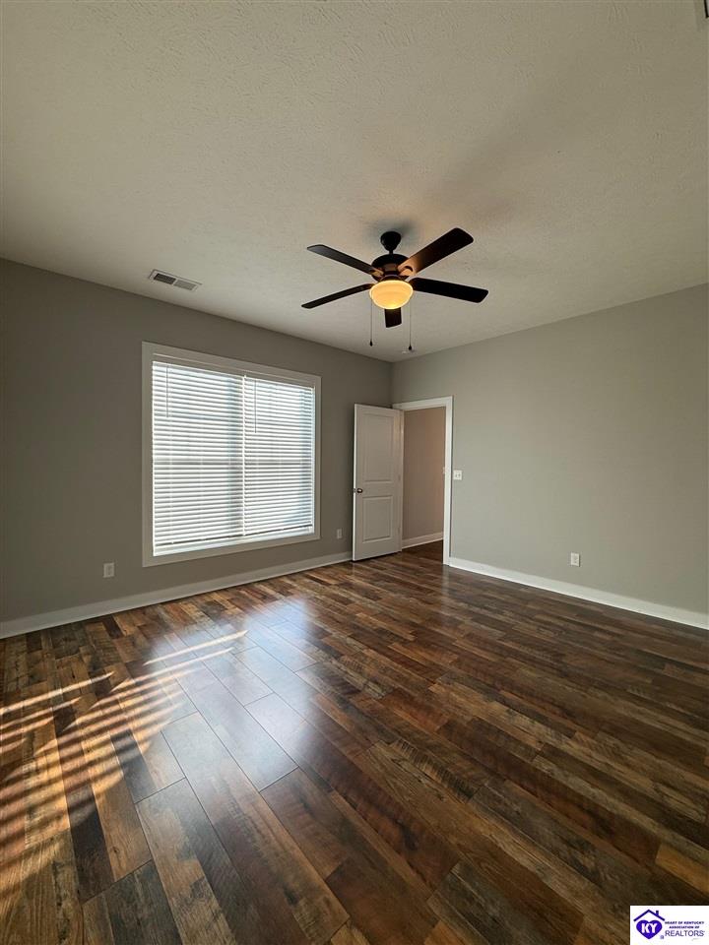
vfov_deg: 102.1
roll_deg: -1.1
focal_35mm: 14
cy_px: 472
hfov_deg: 85.7
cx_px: 354
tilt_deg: -1.0
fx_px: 382
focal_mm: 2.22
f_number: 2.2
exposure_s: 1/120
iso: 64
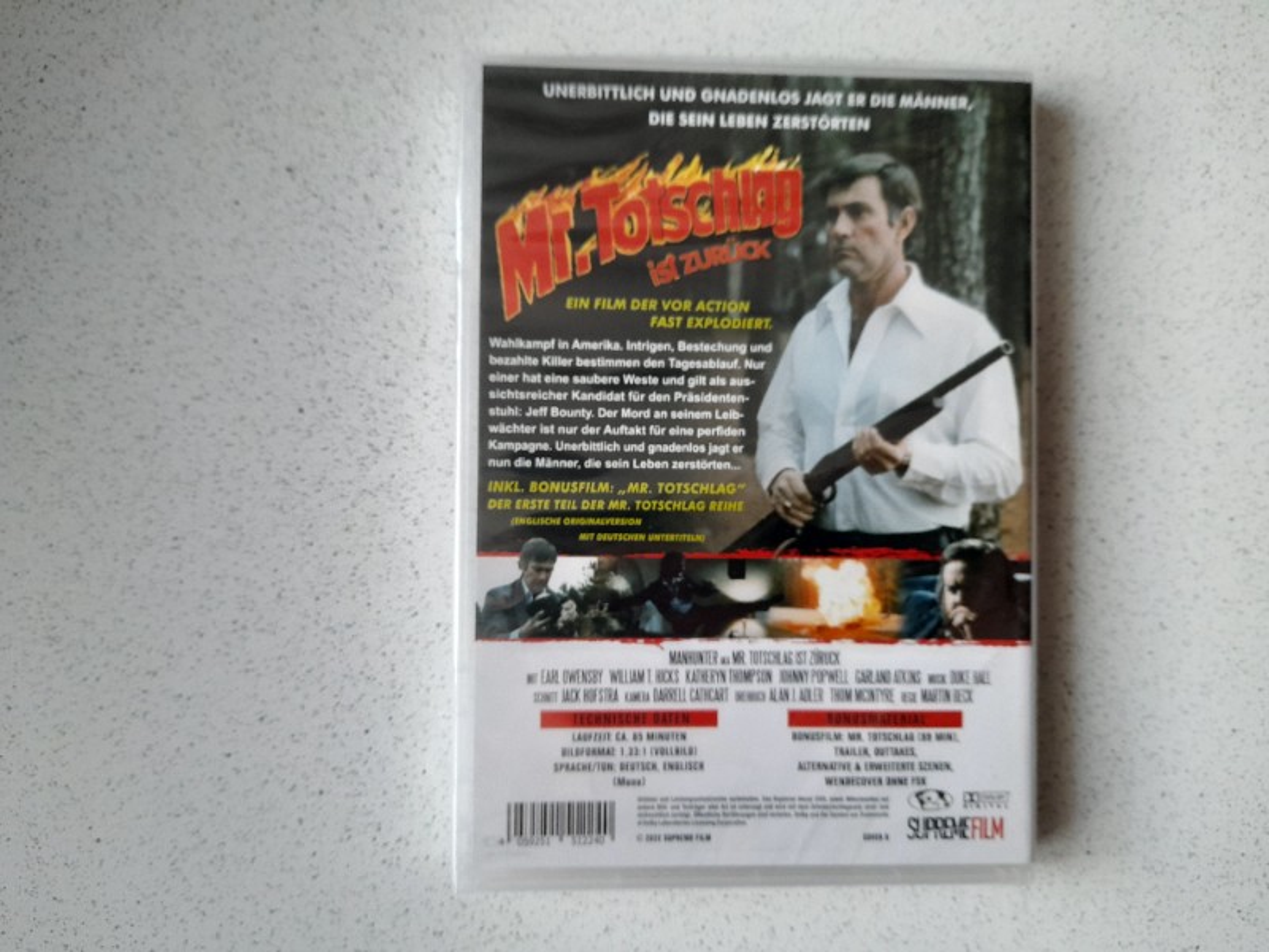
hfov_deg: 69.4
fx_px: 916
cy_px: 476
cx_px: 634
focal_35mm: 25
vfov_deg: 54.9
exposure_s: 1/33
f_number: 2
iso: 400
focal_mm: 4.6
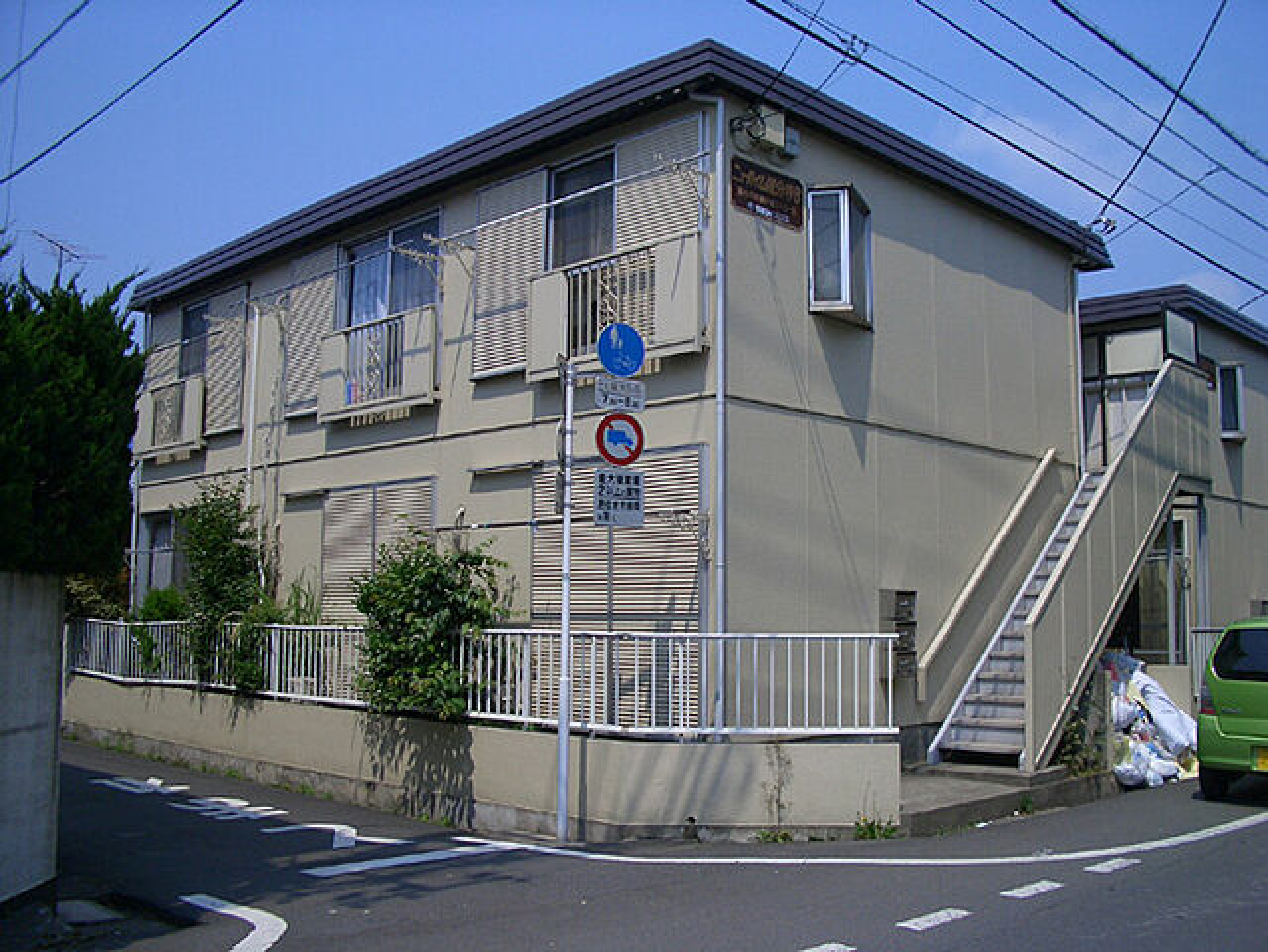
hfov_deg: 52.6
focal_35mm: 35
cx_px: 634
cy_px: 476
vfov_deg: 40.7
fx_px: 1283
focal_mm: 5.8
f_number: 4.3
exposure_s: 1/800
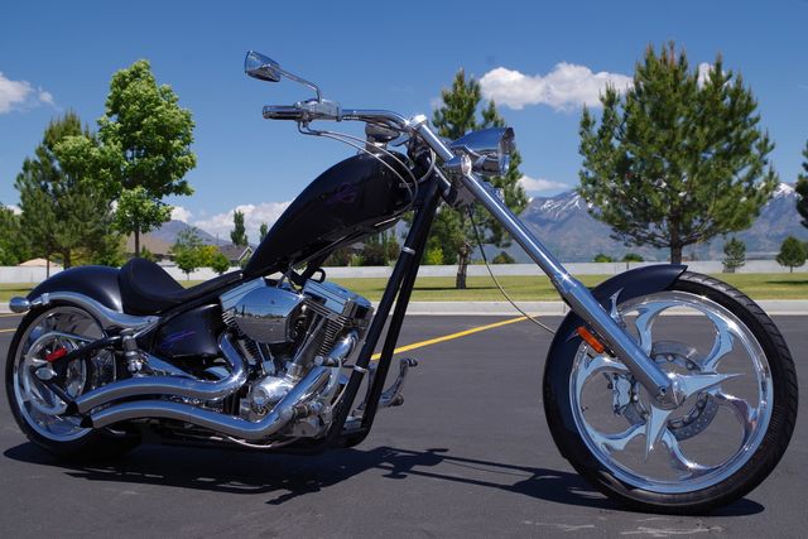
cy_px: 270
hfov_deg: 49.5
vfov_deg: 34.2
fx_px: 875
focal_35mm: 39
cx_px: 404
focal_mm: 26.25
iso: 100
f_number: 8
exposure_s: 1/320
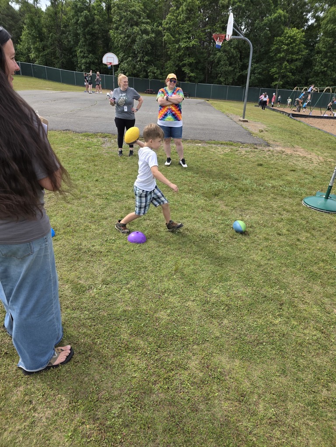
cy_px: 224
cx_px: 168
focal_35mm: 23
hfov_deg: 58.9
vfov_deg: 73.9
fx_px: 298
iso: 80
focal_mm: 6.3
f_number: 1.7
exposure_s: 1/2828
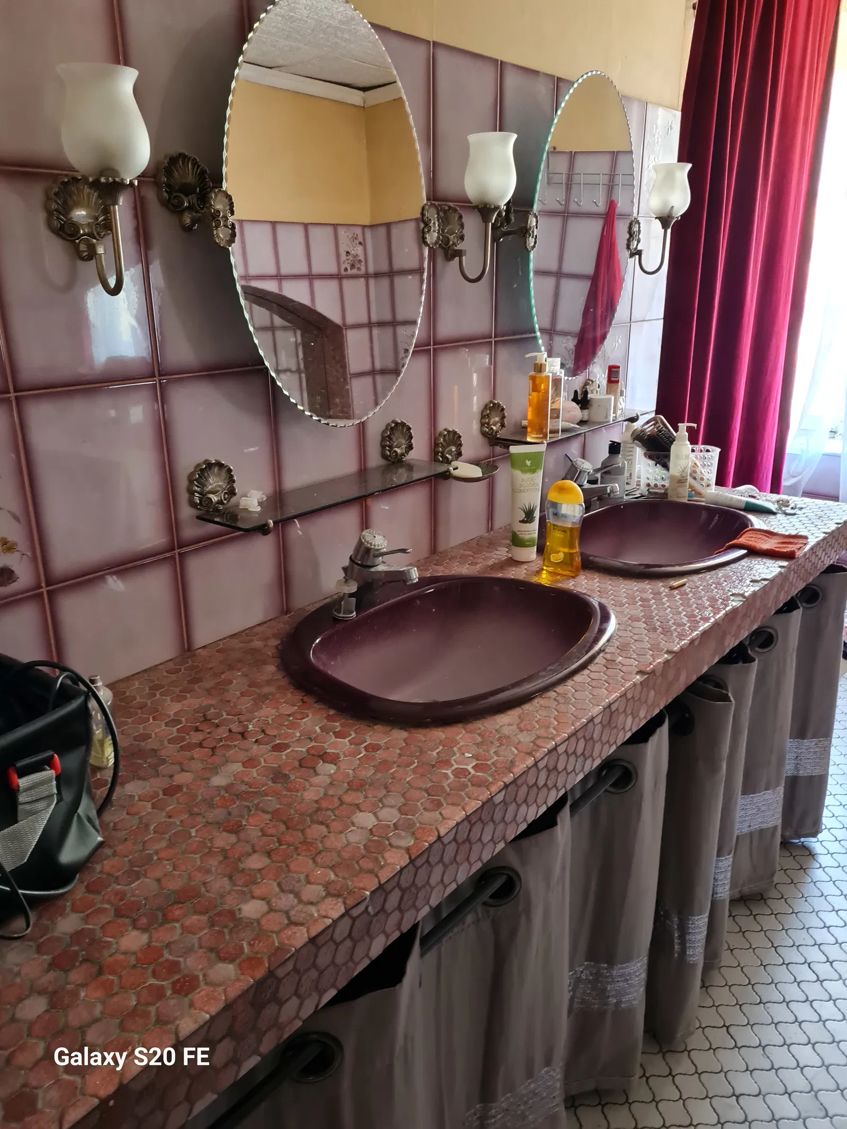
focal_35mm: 26
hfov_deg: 53.1
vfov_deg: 67.3
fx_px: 848
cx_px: 424
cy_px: 564
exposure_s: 1/33
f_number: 1.8
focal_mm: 5.4
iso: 640
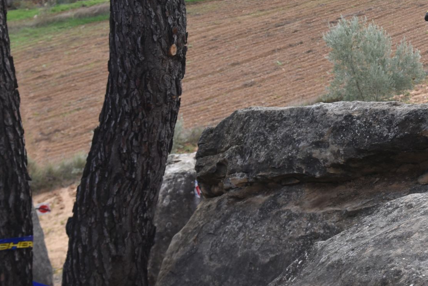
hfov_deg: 18.4
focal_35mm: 109
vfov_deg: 12.5
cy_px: 20
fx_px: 1296
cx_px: 389
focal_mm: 40
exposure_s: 1/200
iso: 500
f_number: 8
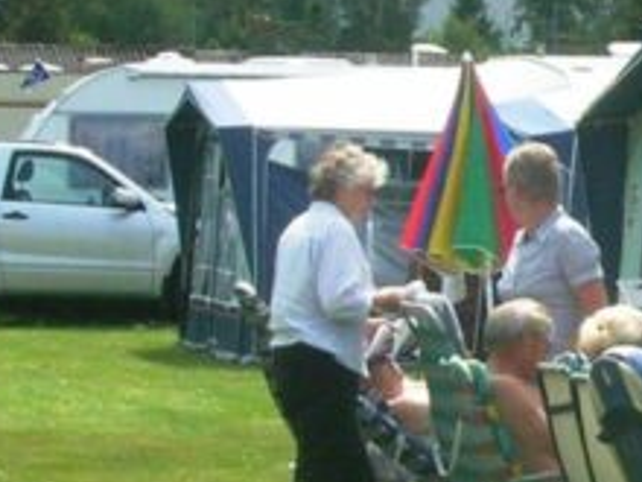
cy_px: 389
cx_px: 849
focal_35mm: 270
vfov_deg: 5.5
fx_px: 5008
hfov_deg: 7.3
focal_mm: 9.7
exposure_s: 1/218
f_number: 5.9
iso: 71
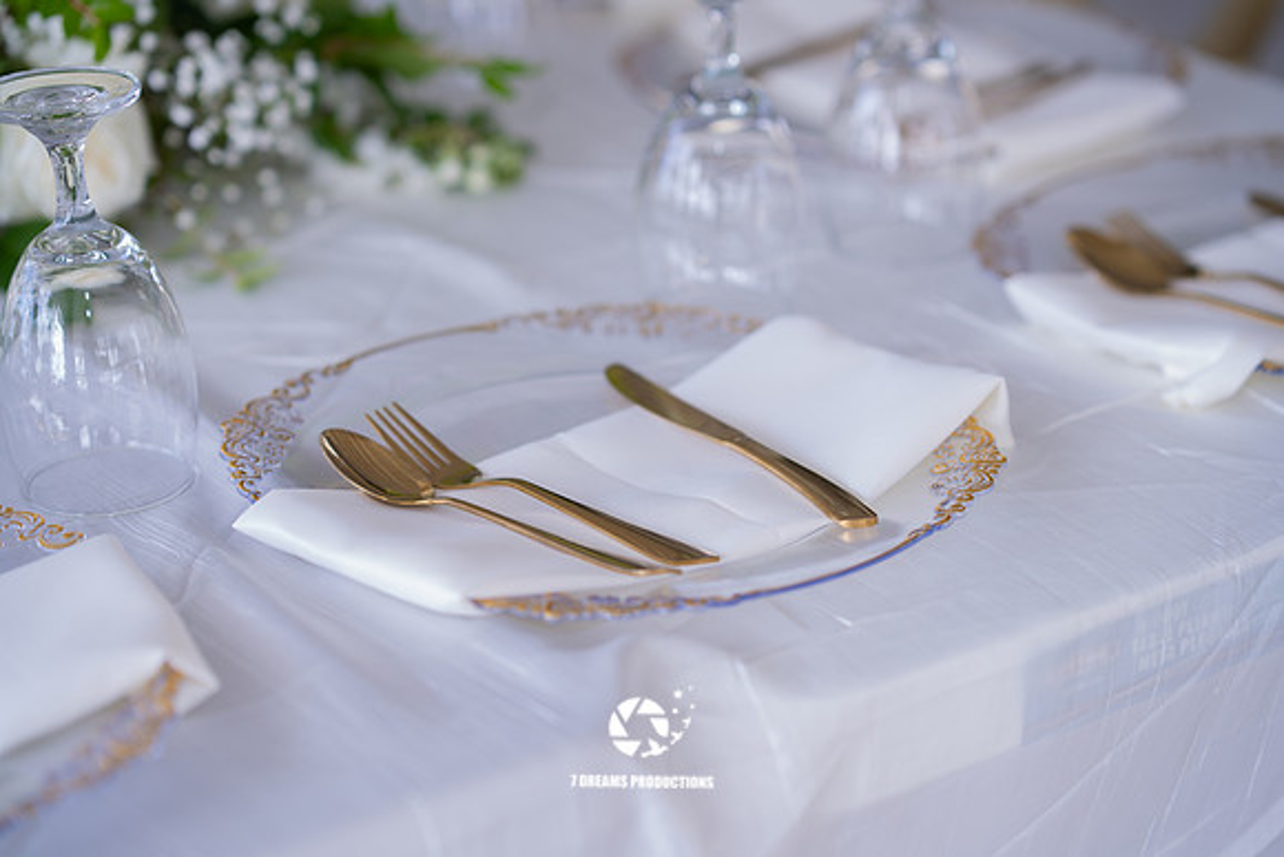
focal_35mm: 85
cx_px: 642
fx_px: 3032
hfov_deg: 23.9
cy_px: 428
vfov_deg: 16.1
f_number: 2
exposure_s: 1/200
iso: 50
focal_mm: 85
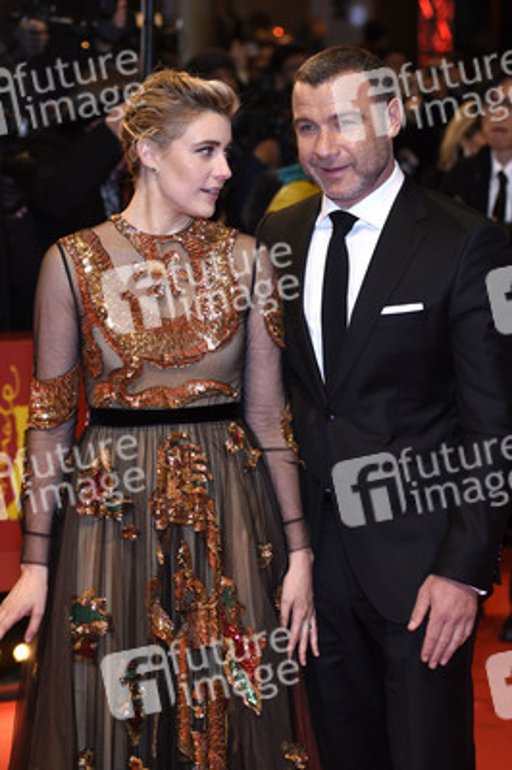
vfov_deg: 19.5
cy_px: 385
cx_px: 256
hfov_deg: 13.0
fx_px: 2244
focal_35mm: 105
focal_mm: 70
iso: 640
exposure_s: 1/320
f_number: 3.2
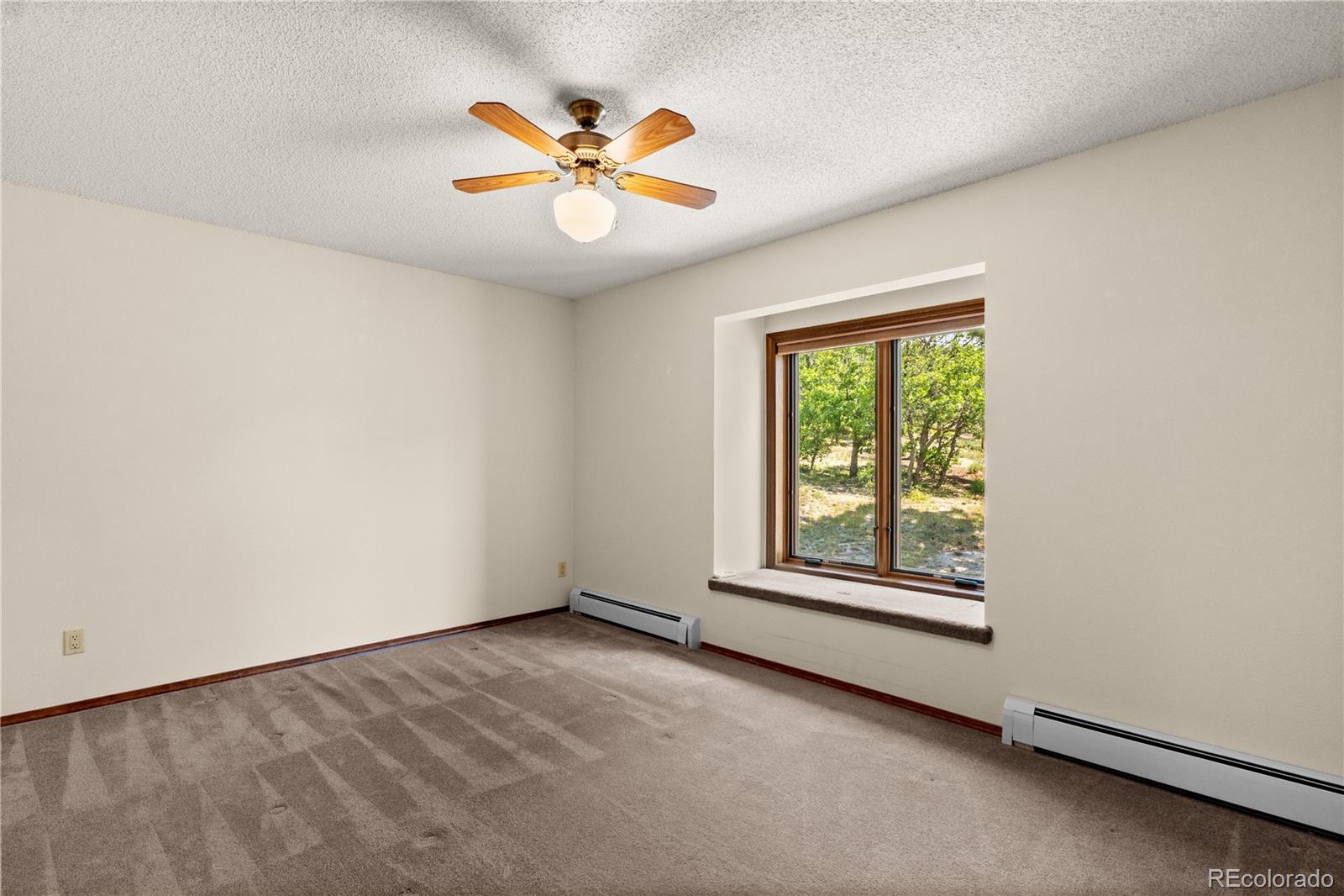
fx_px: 627
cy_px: 448
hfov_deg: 94.0
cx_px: 672
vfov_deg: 71.1
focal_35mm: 17
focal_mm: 11.2
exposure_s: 1/8
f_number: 8
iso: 400
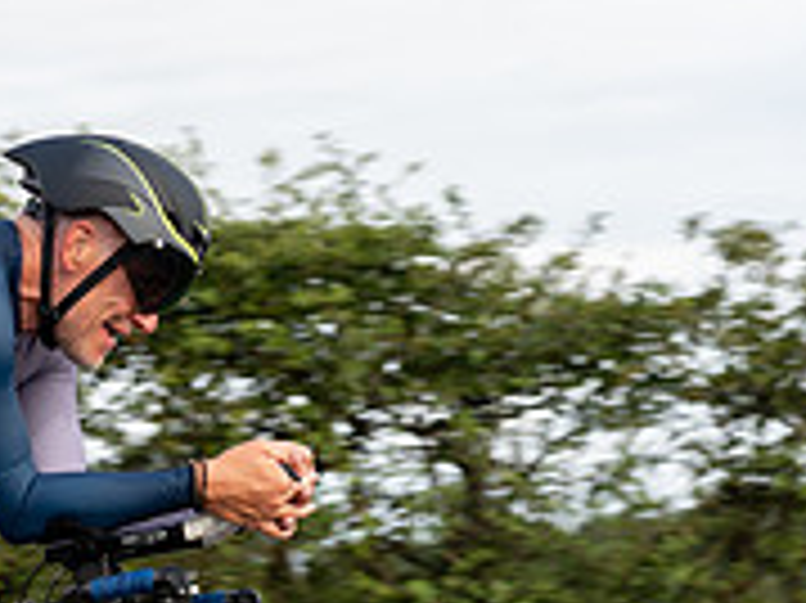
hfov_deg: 8.5
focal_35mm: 232
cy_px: 515
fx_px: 5398
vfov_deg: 6.4
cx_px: 90
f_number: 4
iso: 160
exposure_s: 1/640
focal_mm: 71
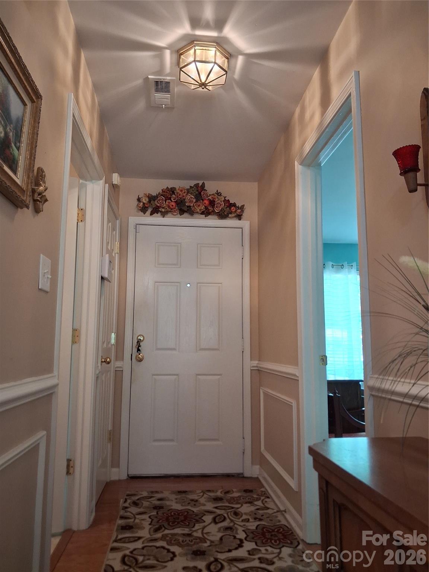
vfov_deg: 65.3
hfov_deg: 51.4
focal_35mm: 27
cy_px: 286
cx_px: 214
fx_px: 446
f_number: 1.8
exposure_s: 1/60
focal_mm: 4
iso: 320
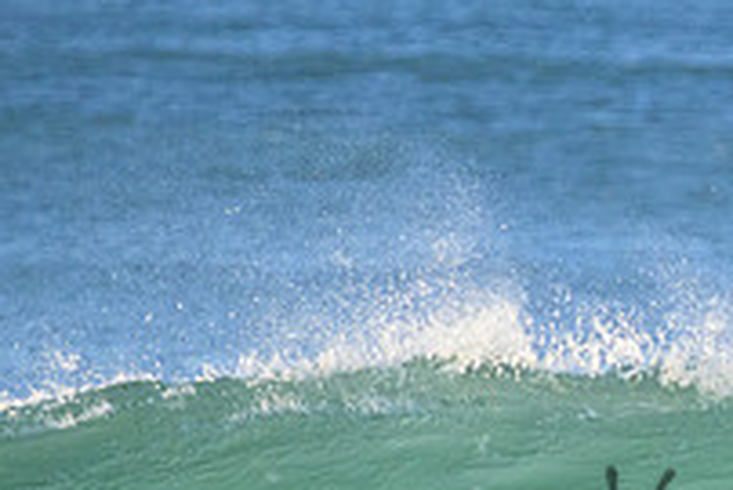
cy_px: 492
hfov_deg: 1.1
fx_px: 39691
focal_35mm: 1948
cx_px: 980
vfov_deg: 0.7
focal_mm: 680
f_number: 11
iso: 5600
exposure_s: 1/2000
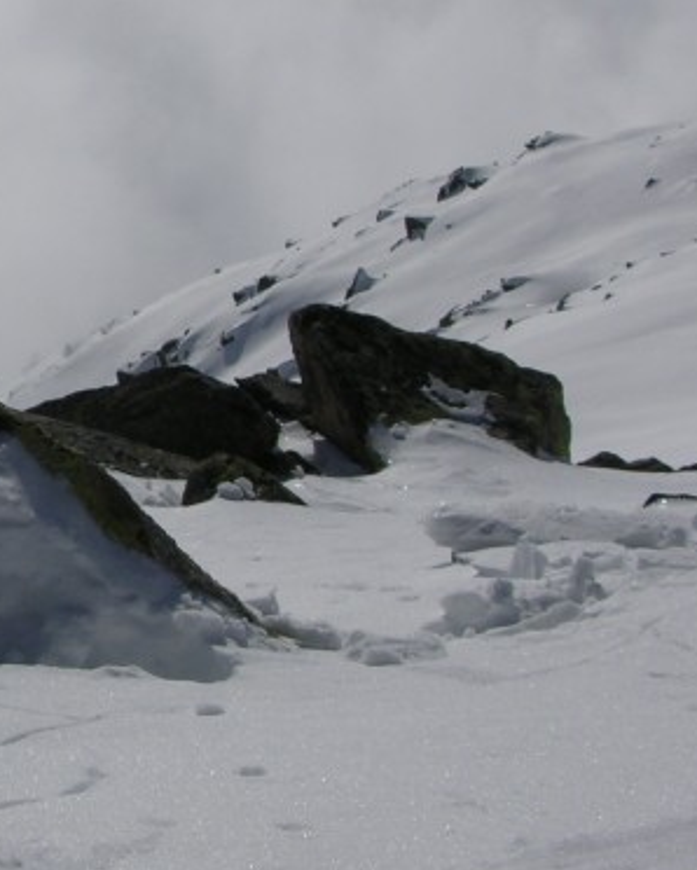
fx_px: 2422
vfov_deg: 20.3
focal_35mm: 94
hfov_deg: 15.6
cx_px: -203
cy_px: 334
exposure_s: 1/868
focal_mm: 8.9
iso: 50
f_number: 8
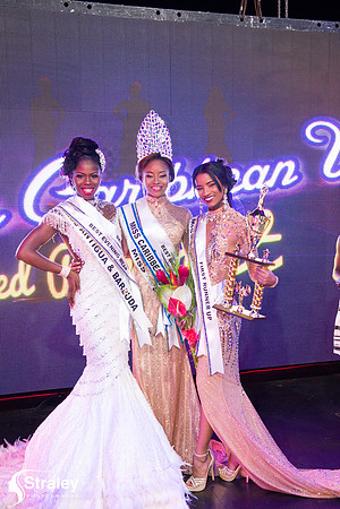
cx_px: 170
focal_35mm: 44
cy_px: 254
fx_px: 623
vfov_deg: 44.5
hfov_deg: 30.5
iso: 4000
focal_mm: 44
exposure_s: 1/160
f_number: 5
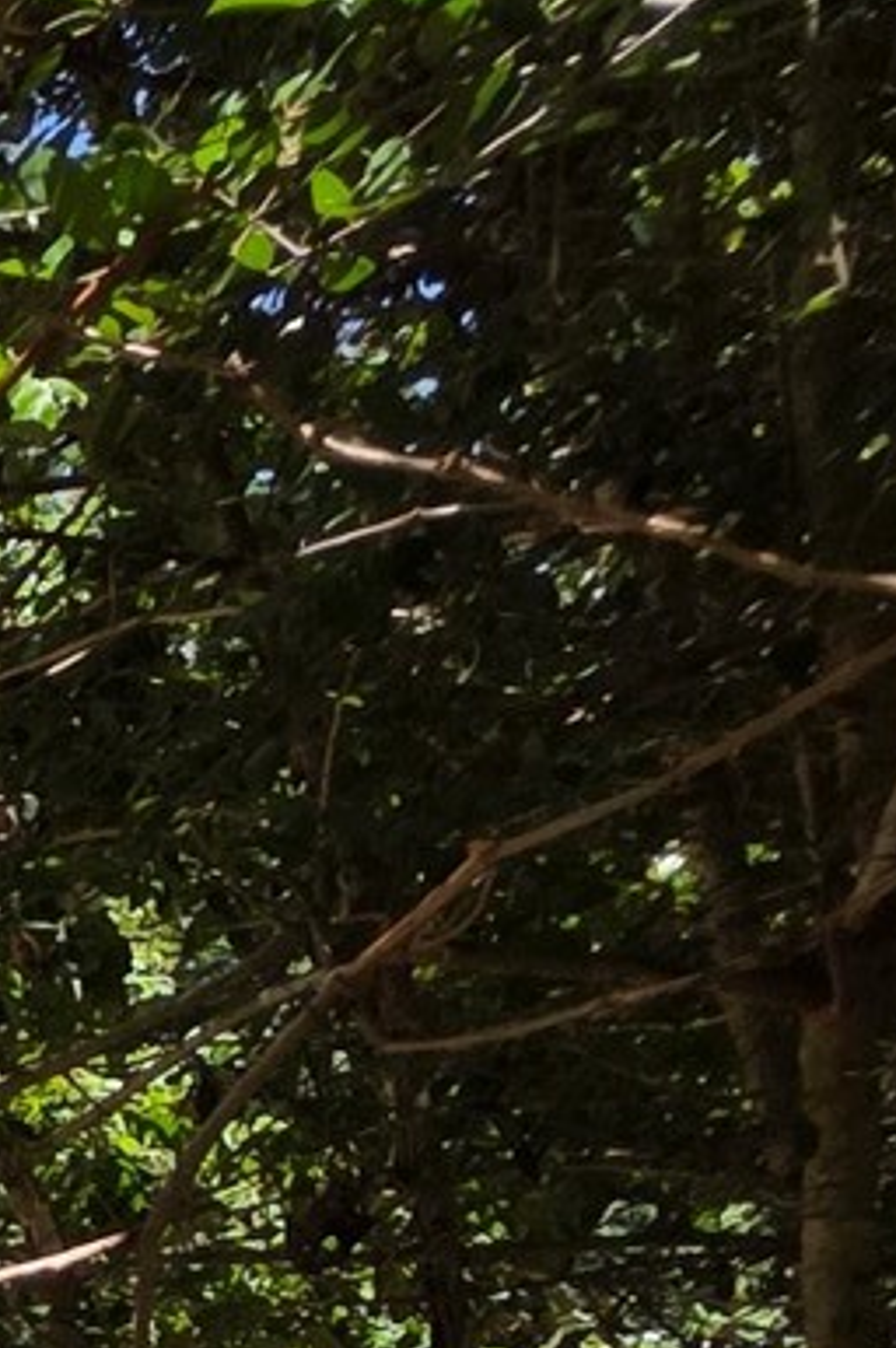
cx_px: -1740
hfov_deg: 11.5
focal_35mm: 72
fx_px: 2693
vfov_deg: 23.3
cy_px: 1950
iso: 40
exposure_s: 1/1073
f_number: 1.9
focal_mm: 2.2
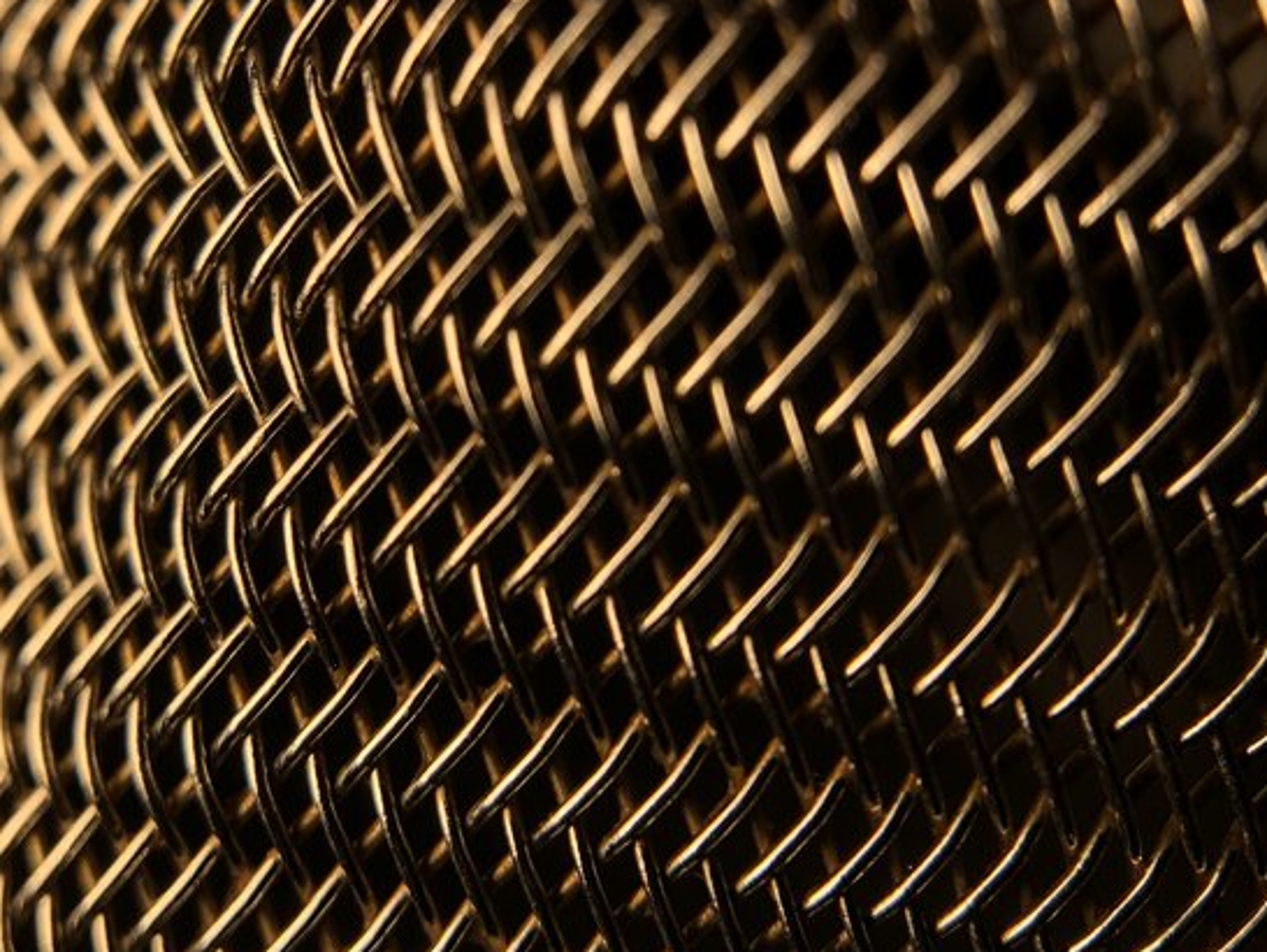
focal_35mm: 41
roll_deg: -9.1
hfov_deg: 45.4
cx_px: 480
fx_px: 1501
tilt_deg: -40.7
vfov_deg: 35.0
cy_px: 355
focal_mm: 4
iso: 20
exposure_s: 1/813
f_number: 1.8
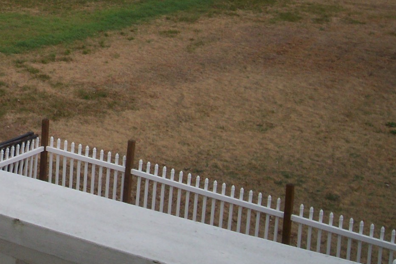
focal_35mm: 82
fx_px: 902
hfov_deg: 23.5
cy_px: -47
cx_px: -20
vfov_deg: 16.0
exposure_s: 1/355
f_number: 4.5
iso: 100
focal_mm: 5.9
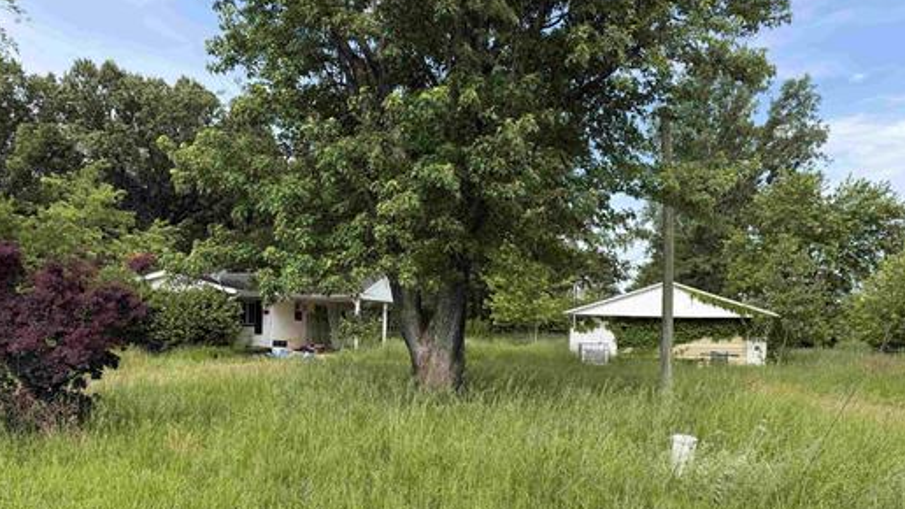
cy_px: 322
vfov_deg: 42.5
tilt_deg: -0.7
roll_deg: -1.1
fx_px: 648
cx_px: 446
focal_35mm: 27
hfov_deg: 69.9
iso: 80
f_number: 1.78
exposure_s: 1/2000
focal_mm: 6.76
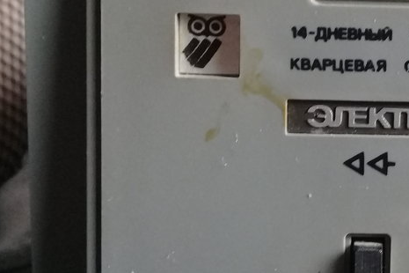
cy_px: 134
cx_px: 379
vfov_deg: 19.2
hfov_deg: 27.3
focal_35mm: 71
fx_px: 807
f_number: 2.2
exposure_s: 1/17
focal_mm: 3.3
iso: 200
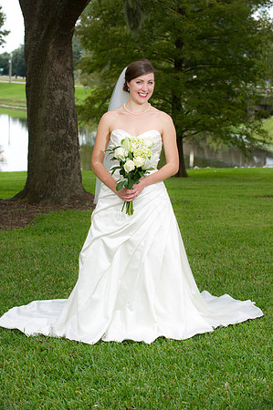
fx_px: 935
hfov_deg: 16.6
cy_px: 205
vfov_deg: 24.8
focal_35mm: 82
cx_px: 136
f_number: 5.6
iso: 320
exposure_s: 1/160
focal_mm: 82
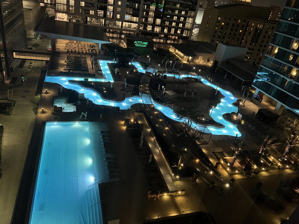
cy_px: 112
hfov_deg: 67.3
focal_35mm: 26
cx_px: 150
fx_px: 225
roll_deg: -10.6
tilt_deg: -28.7
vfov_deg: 53.1
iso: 500
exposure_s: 1/40
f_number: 1.5
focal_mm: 5.7
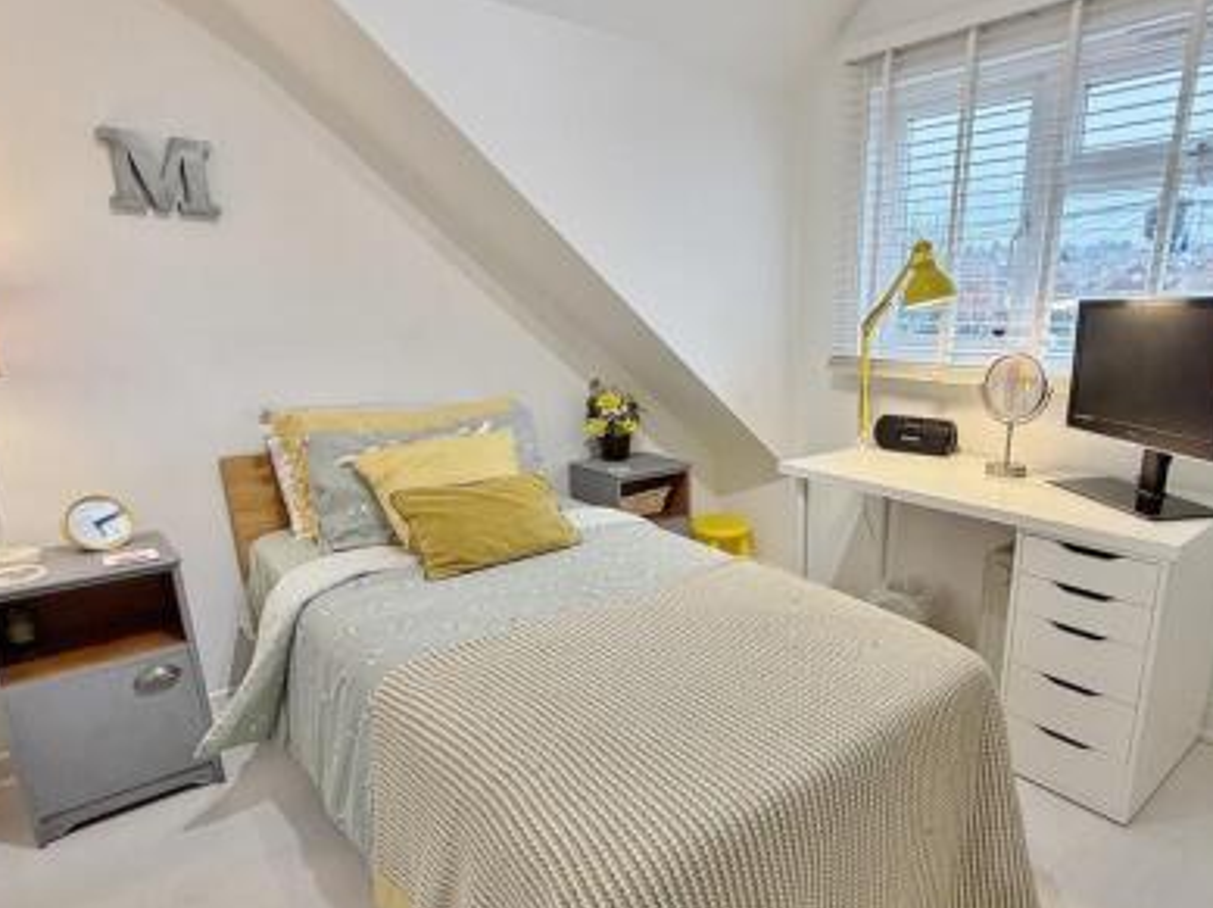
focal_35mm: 21
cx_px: 769
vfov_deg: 63.0
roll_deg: -0.5
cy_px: 523
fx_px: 735
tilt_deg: -16.1
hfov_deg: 77.4
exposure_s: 1/100
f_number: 2.2
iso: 320
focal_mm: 2.22
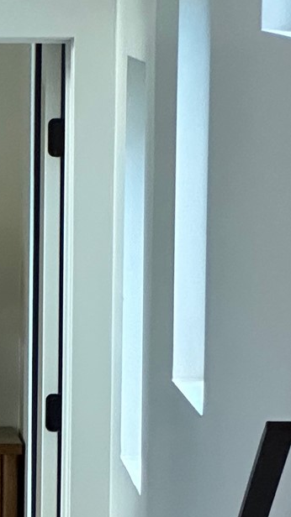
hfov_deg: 4.3
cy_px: 576
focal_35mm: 279
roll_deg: -1.1
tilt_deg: -8.1
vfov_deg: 7.7
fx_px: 3831
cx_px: -80
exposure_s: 1/60
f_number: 2.8
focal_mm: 9
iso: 500
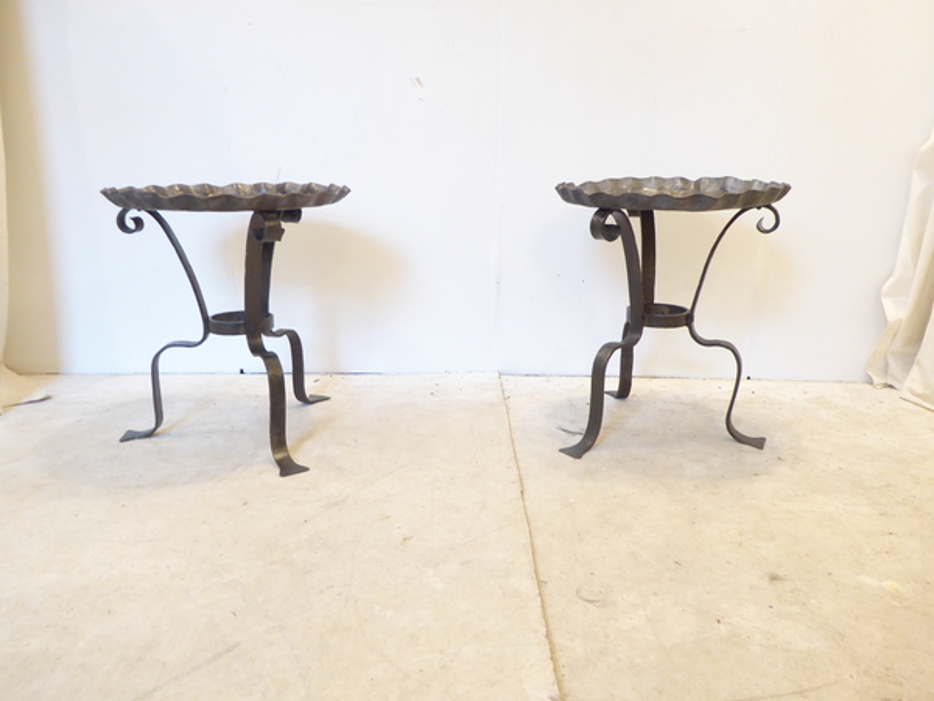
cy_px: 350
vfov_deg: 48.2
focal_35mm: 29
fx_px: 782
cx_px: 467
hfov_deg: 61.7
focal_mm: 5
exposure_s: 1/8
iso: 400
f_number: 3.5
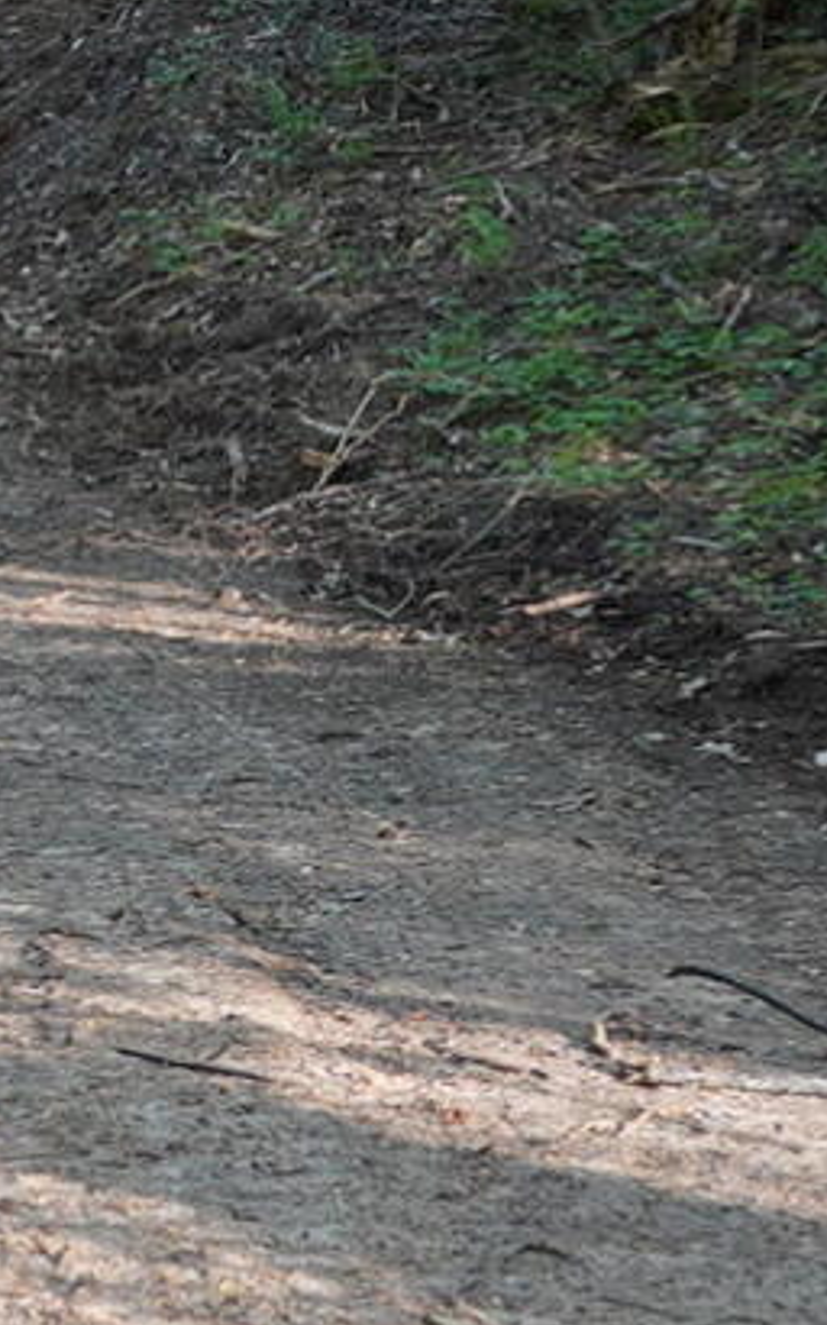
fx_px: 6460
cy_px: -178
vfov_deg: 11.5
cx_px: -879
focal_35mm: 179
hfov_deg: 7.0
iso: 100
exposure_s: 1/50
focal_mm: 16
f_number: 4.5
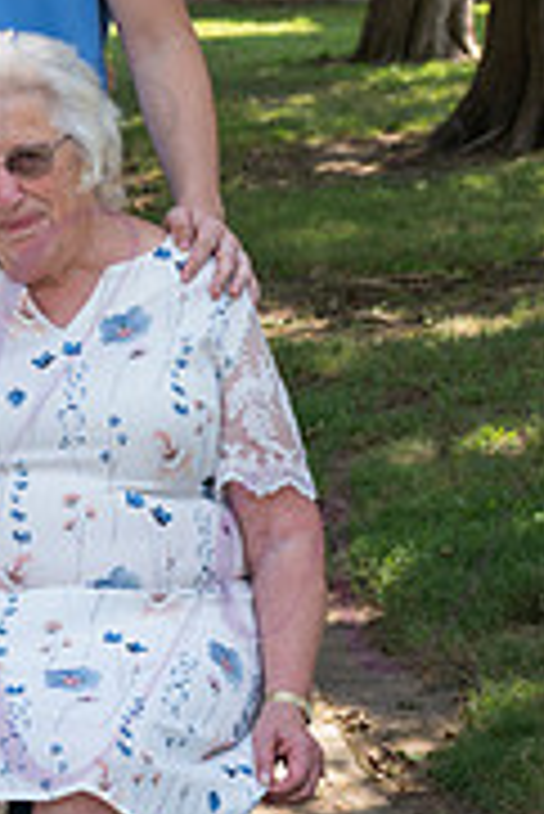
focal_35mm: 181
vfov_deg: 11.3
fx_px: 4095
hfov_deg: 7.5
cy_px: 274
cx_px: -126
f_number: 8
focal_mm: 73
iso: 400
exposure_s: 1/160
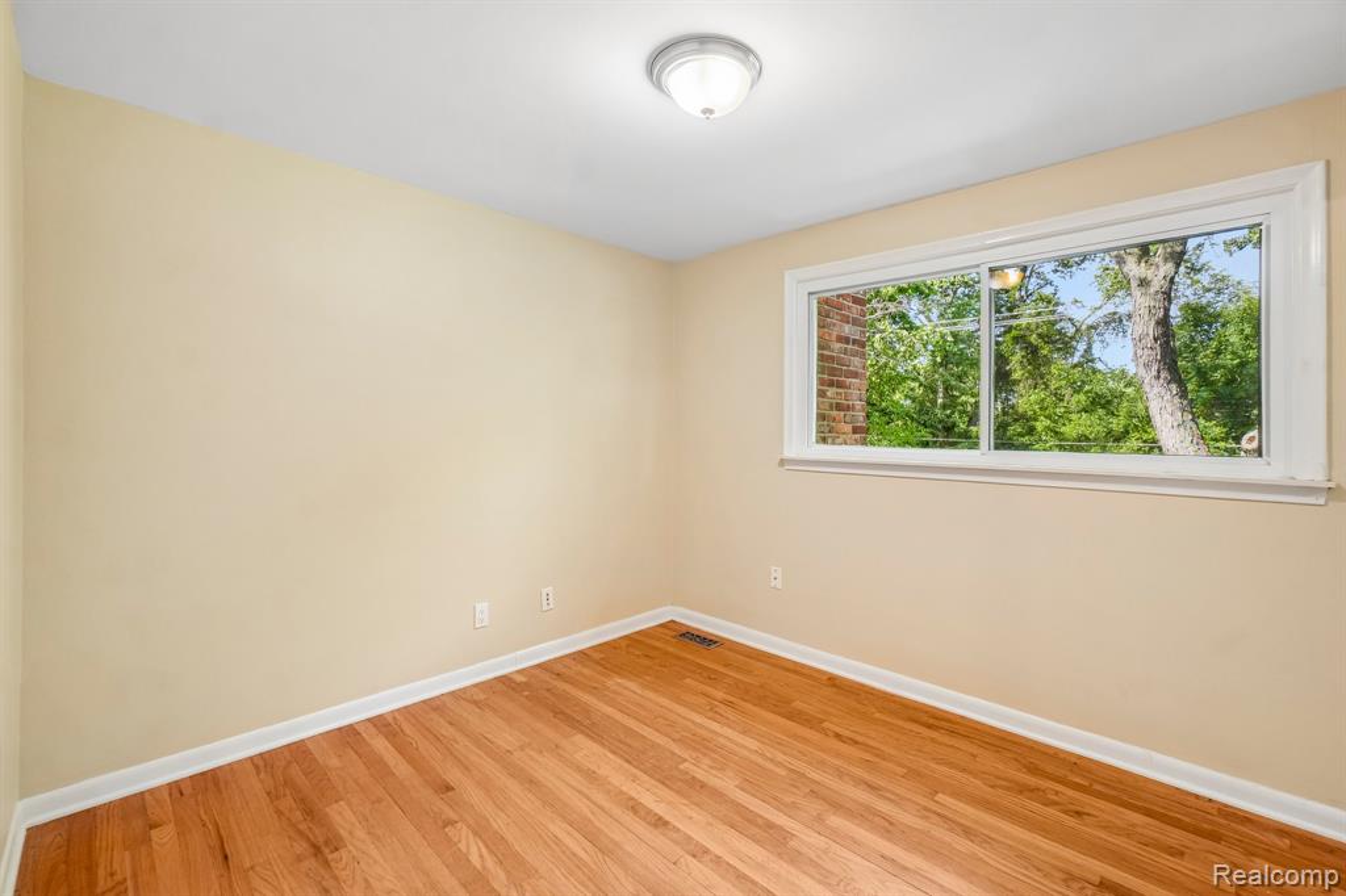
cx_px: 673
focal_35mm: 15
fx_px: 561
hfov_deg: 100.4
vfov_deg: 77.3
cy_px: 448
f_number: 8
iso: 400
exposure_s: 1/20
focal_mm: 10
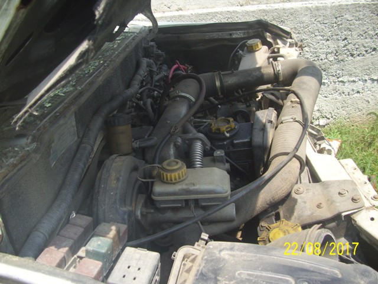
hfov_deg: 54.0
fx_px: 371
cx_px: 189
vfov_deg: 41.8
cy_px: 142
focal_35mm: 34
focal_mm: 5.7
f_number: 2.9
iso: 80
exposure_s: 1/400
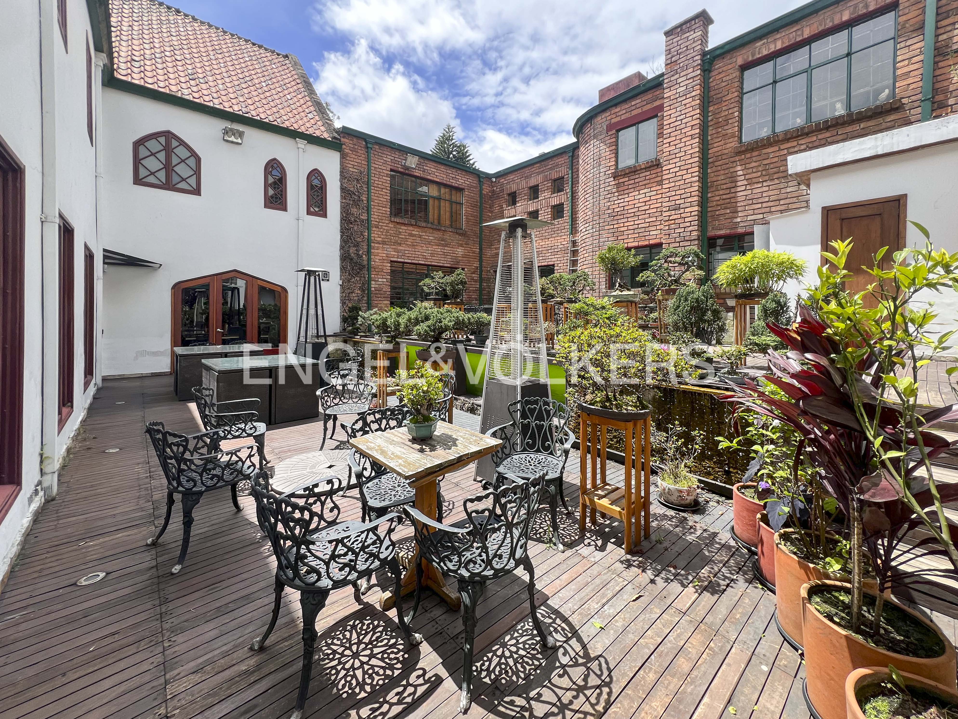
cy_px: 360
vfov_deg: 89.9
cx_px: 479
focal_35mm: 13
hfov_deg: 106.2
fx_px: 360
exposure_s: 1/500
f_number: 1.8
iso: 32
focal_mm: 1.57
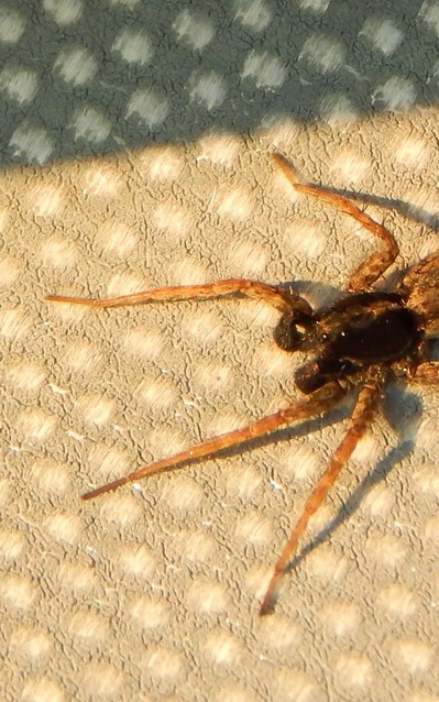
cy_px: 351
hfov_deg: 5.1
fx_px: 4937
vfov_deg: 8.1
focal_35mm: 258
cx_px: 420
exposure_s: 1/125
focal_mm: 32.8
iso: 125
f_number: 5.3
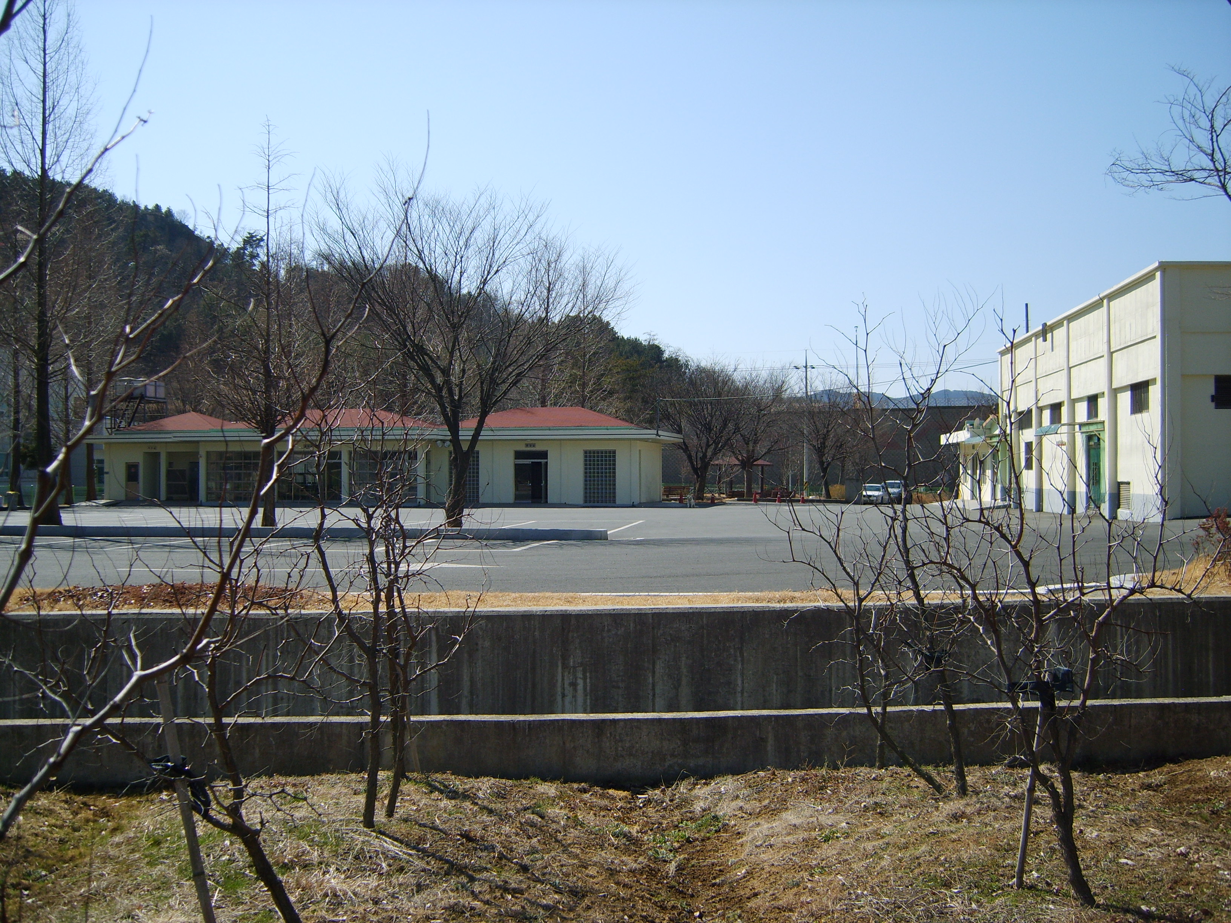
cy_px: 462
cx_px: 616
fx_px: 1245
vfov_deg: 40.7
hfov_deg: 52.6
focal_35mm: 35
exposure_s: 1/250
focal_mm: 7.4
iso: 50
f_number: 7.1
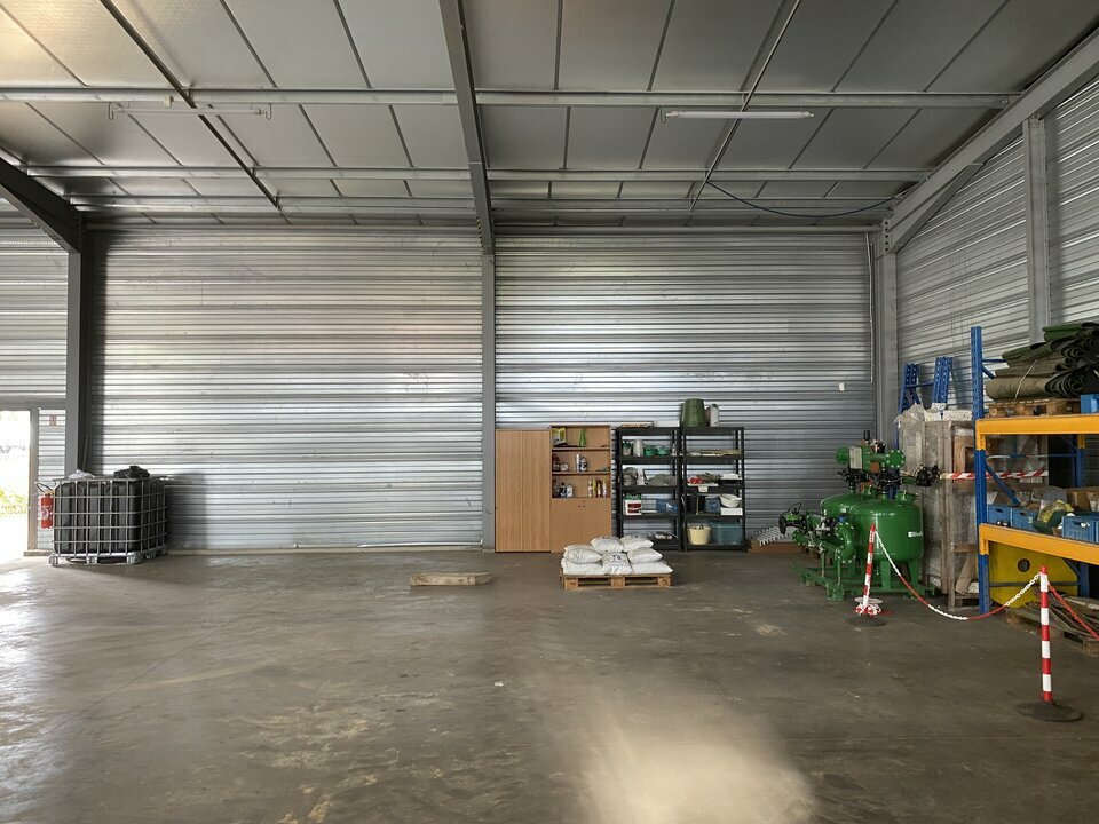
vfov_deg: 53.1
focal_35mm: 26
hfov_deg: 67.3
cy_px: 412
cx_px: 550
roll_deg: +0.5
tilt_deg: +1.1
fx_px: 825
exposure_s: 1/50
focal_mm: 4.25
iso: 100
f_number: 1.8
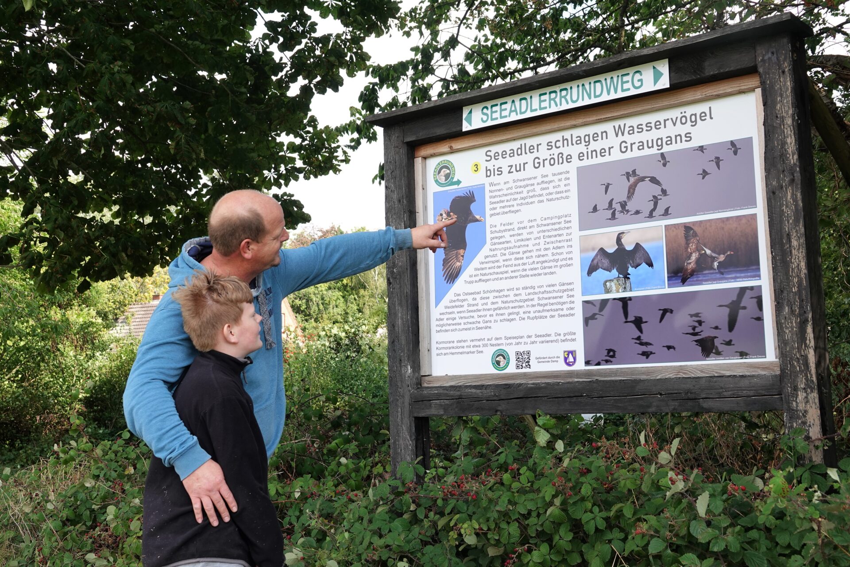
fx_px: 1086
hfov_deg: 42.7
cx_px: 425
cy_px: 284
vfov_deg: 29.2
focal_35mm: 46
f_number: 3.5
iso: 100
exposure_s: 1/250
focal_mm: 16.92
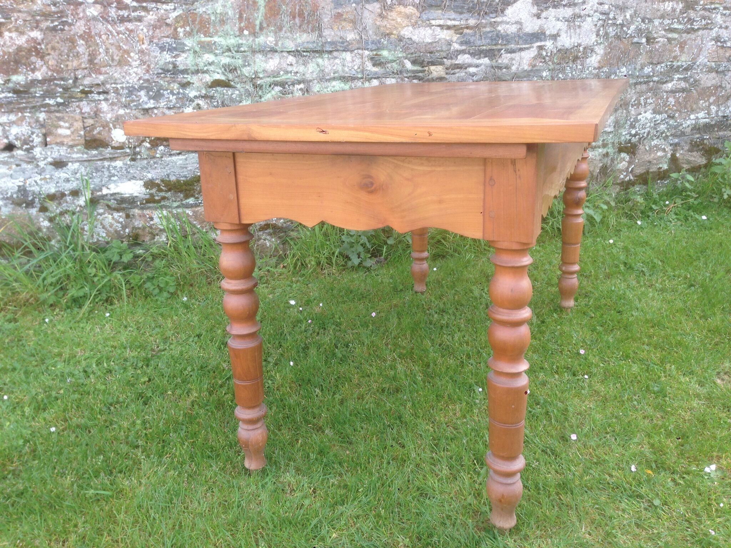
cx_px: 366
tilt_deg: -20.1
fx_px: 697
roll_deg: -0.3
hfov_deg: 55.4
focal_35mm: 33
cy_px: 274
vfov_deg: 42.9
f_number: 2.4
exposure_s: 1/139
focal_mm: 4.12
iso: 50
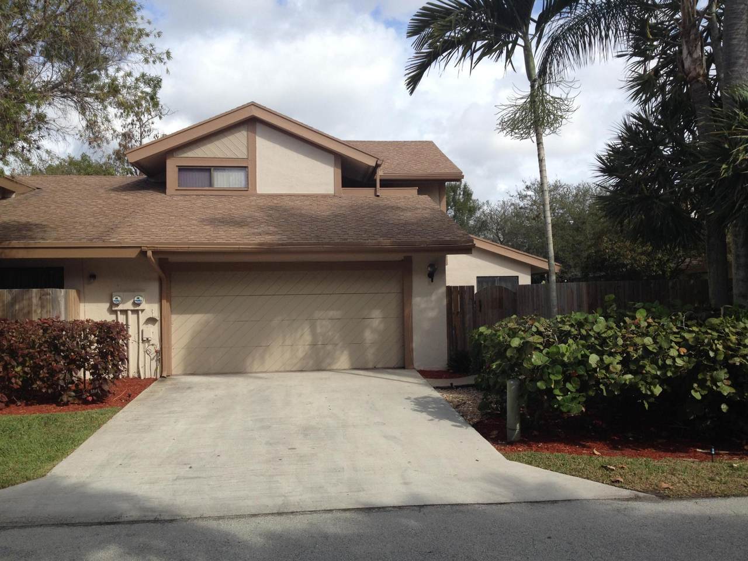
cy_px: 280
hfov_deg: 52.6
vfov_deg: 40.7
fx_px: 756
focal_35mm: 35
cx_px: 374
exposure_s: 1/1346
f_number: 2.4
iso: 50
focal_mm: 4.28
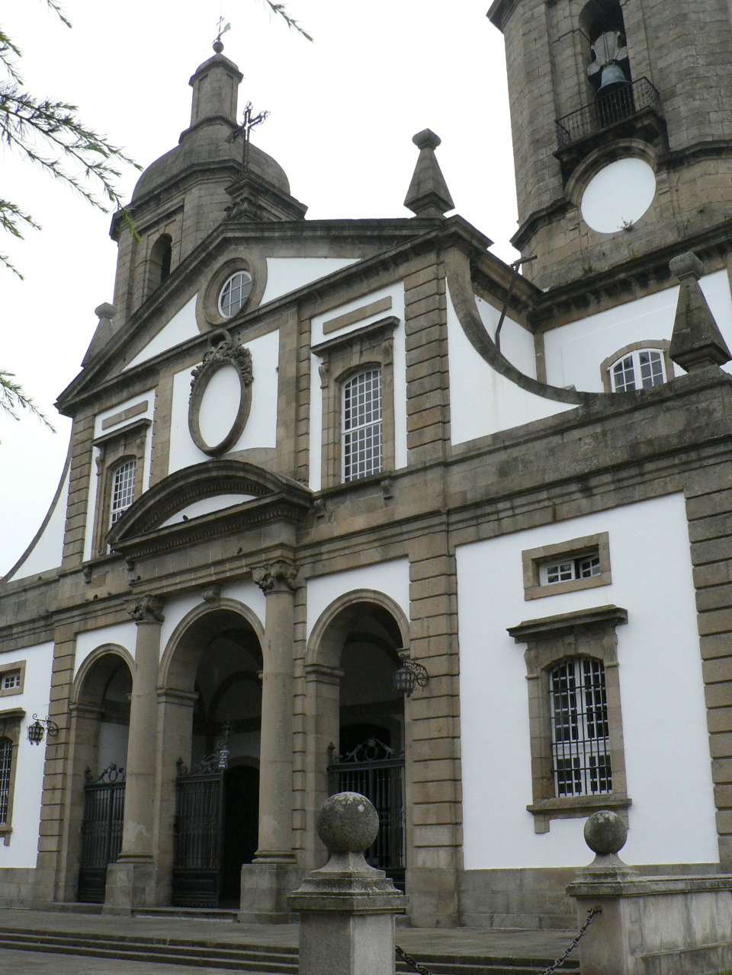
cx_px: 366
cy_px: 488
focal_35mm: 36
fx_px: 1015
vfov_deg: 51.4
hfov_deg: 39.7
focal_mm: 6
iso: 200
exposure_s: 1/500
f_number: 5.6
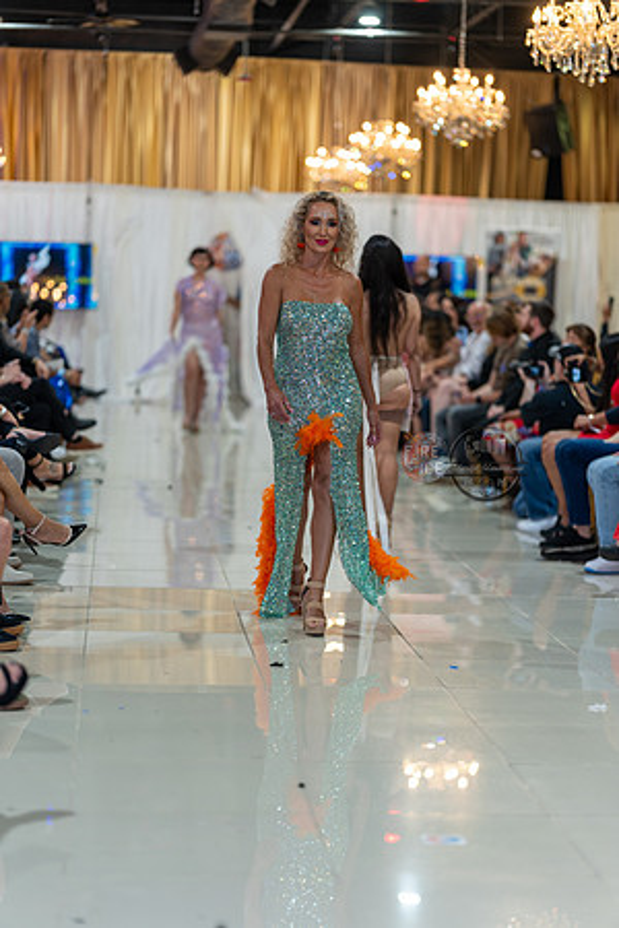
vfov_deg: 23.9
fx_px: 2192
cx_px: 310
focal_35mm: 85
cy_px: 464
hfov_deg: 16.1
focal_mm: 85
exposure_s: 1/160
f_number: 1.4
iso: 100
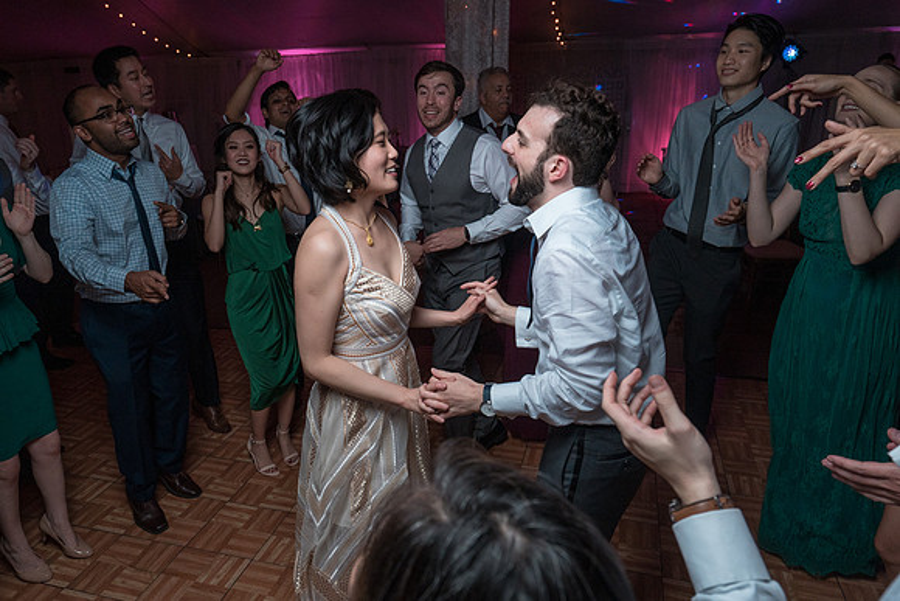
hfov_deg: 71.0
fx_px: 630
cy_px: 316
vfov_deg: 50.9
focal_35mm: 25
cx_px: 428
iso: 2000
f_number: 5.6
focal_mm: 24
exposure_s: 1/200
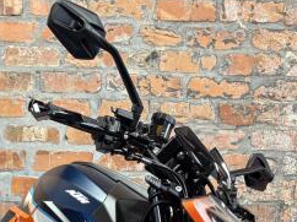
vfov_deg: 15.7
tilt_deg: -9.0
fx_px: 737
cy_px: 336
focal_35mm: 86
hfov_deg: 22.6
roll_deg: +0.1
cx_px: 87
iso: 125
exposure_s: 1/50
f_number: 1.6
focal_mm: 5.96
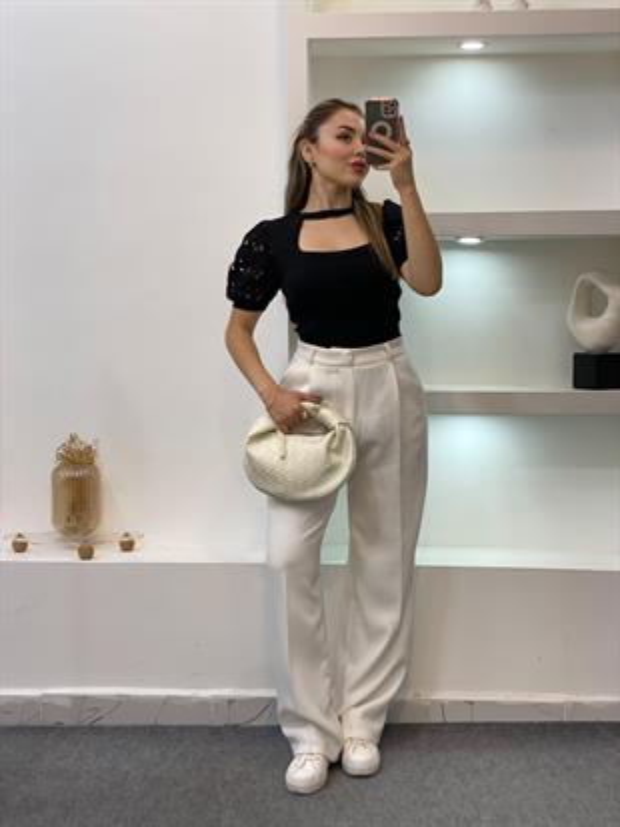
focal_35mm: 52
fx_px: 1241
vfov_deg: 36.8
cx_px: 310
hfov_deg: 28.0
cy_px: 414
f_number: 2
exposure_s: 1/100
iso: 64
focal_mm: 6
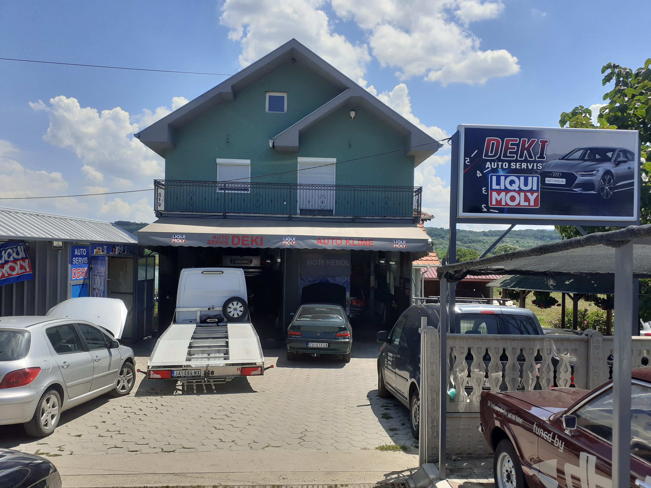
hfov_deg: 65.3
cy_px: 244
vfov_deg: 51.4
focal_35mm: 27
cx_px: 326
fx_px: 508
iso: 40
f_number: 1.9
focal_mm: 3.6
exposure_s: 1/1961
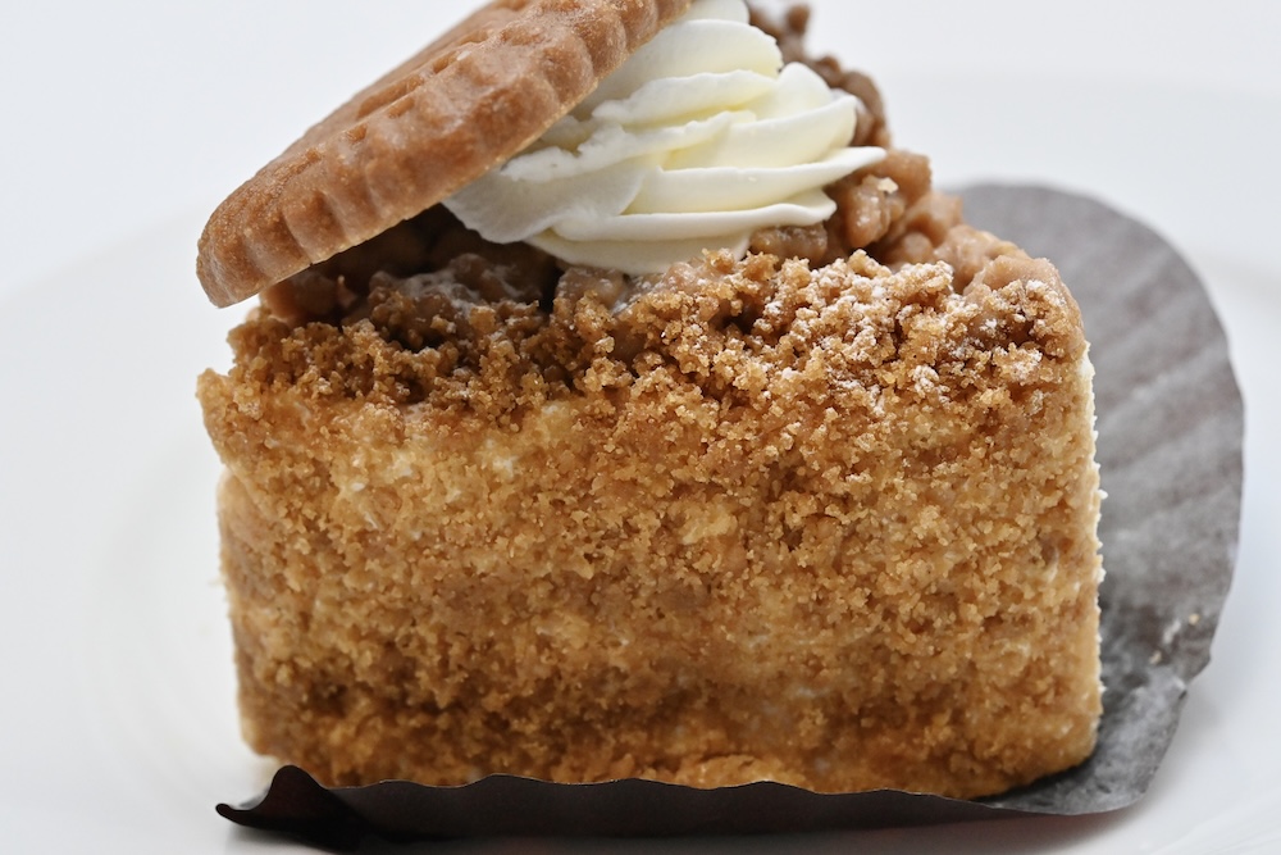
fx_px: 2135
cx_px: 640
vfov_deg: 22.6
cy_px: 428
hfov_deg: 33.4
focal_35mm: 60
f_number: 14
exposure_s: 1/160
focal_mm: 60
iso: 6400
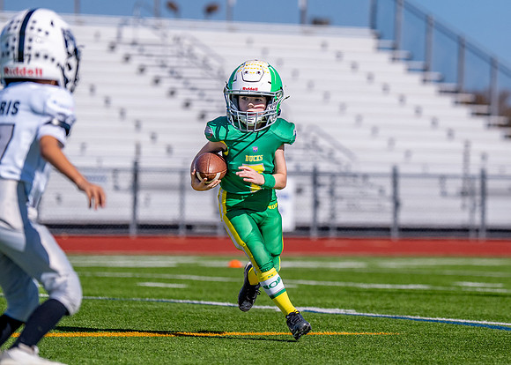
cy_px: 151
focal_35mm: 264
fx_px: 3837
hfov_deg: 7.6
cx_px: 387
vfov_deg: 5.4
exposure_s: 1/8000
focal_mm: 141
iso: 250
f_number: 2.8
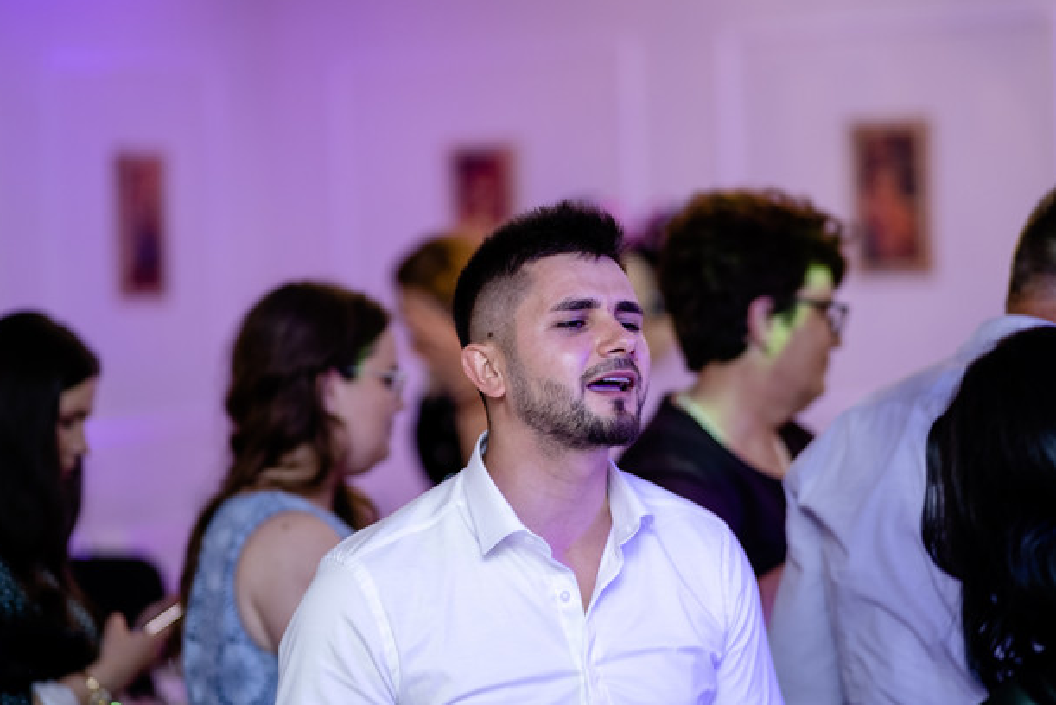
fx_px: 3932
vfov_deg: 10.2
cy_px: 346
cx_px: 527
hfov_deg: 15.3
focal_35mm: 134
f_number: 1.8
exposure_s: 1/200
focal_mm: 85
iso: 800
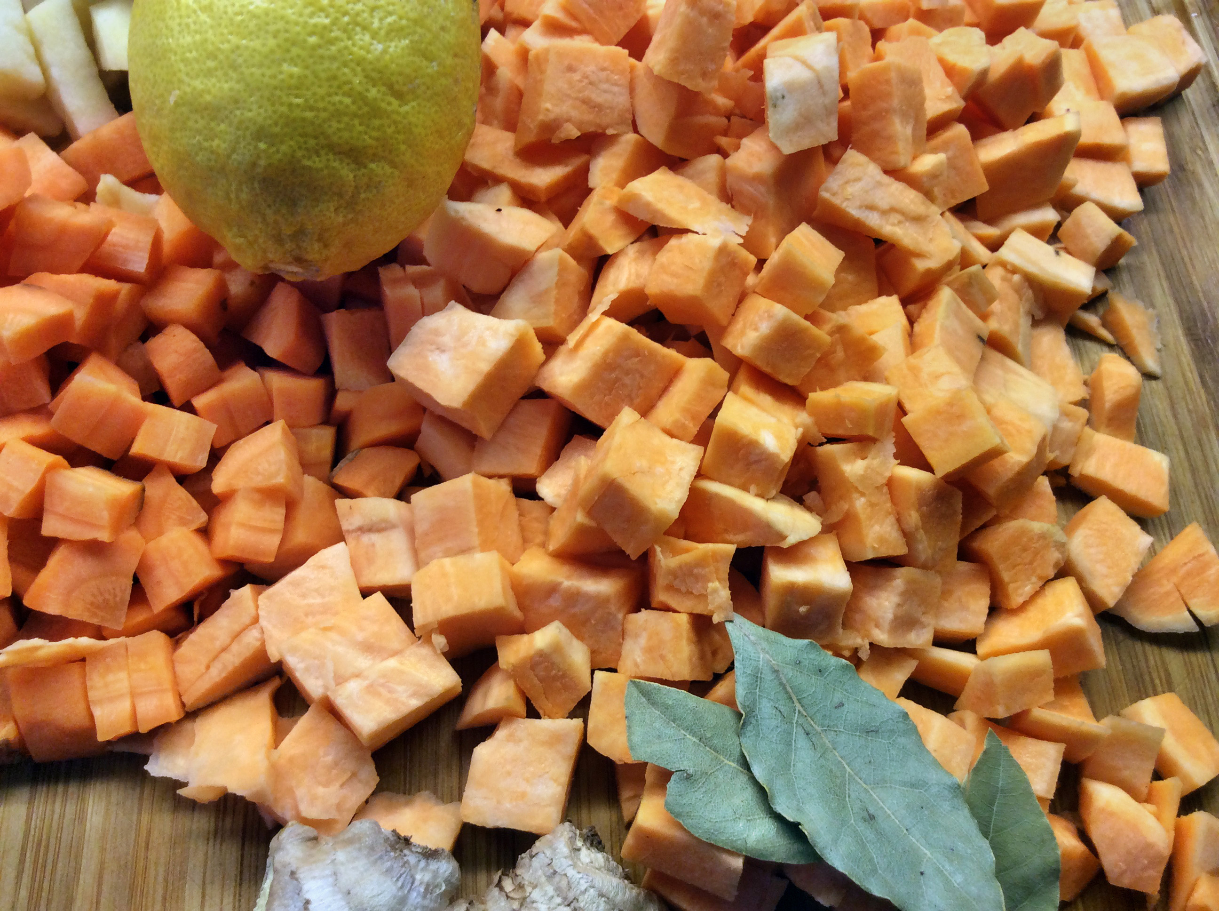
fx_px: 1125
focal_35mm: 32
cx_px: 610
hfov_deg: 56.9
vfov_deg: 44.1
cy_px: 456
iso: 50
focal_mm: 3.3
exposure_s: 1/25
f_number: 2.4
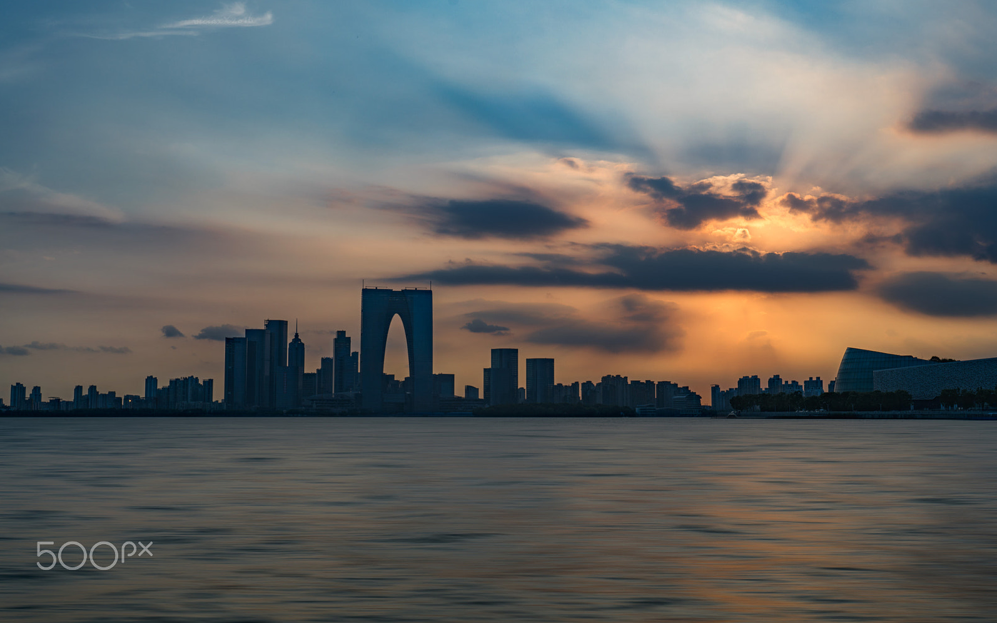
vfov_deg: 29.2
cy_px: 304
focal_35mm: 44
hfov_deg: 45.3
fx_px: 1195
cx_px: 498
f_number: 8
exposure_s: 1/500
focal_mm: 43
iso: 100
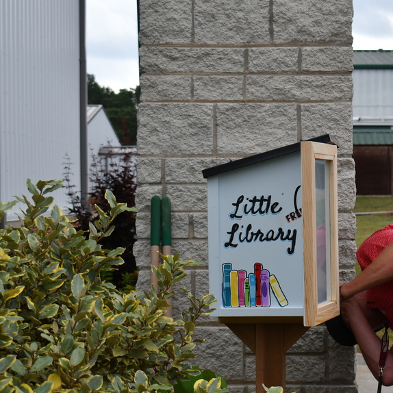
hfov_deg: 18.9
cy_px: 216
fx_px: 1169
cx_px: 307
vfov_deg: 19.1
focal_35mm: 91
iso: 400
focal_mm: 40
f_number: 5.6
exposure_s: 1/1600
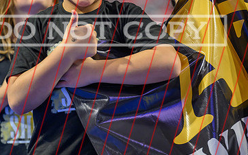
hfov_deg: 6.3
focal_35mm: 334
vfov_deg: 3.9
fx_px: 2258
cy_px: 35
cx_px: 99
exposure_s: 1/400
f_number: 2.8
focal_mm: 200
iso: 2500
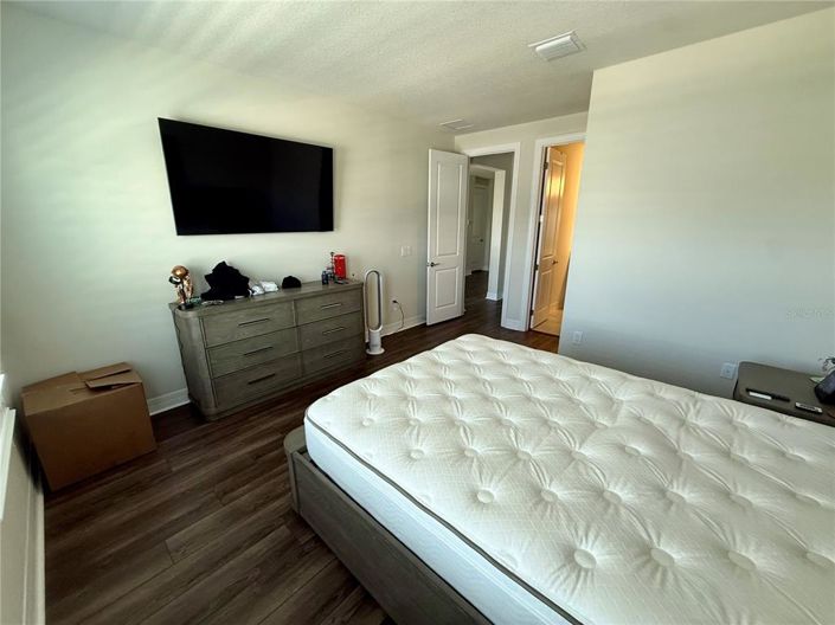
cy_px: 312
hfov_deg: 102.1
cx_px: 418
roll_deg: +0.6
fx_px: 338
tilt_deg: -14.9
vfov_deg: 85.6
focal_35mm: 14
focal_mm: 2.22
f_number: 2.2
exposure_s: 1/120
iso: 250
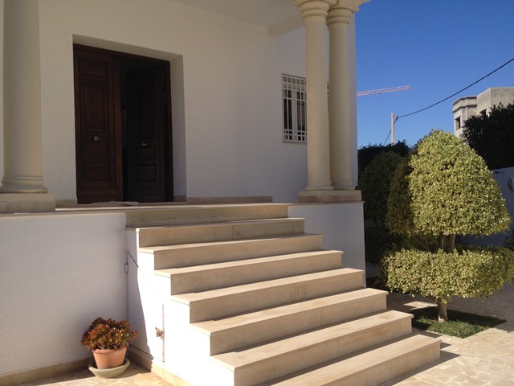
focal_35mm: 35
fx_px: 520
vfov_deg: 40.7
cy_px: 193
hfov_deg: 52.6
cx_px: 257
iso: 50
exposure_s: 1/2045
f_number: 2.4
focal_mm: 4.28
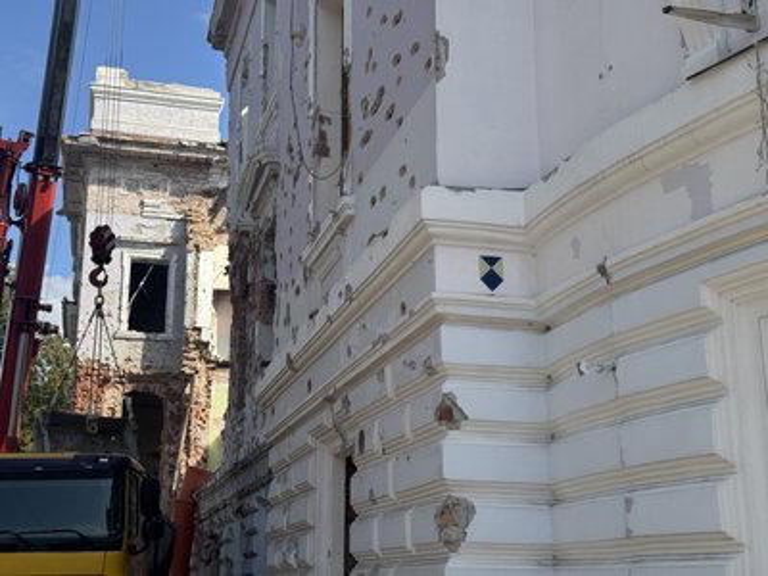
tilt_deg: +15.4
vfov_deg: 30.3
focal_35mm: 48
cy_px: 288
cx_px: 384
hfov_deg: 39.7
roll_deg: -0.3
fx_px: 1065
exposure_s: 1/3096
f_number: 1.78
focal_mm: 6.76
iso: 64
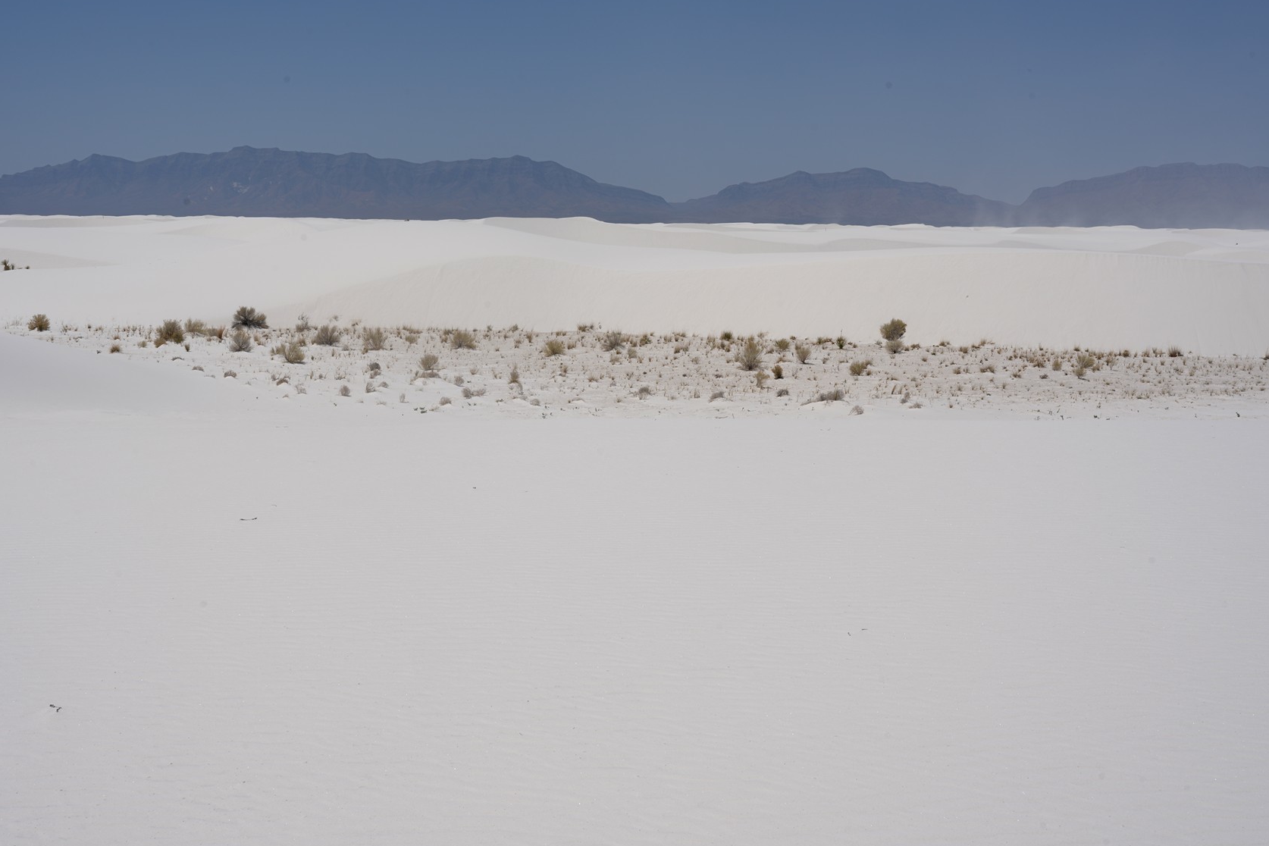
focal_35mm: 49
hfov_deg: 40.3
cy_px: 387
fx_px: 1727
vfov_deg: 27.5
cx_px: 574
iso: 50
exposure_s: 1/100
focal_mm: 41
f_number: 20
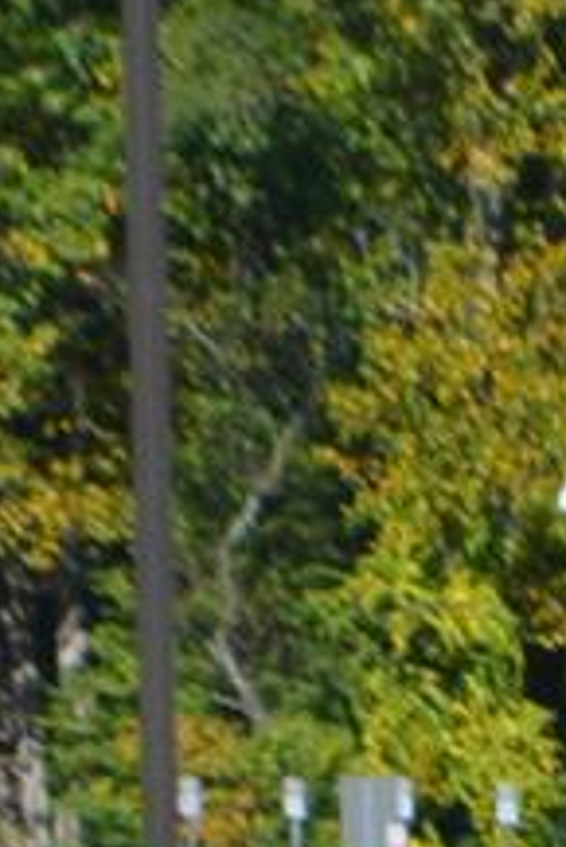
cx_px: 1589
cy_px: 1434
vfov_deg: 3.2
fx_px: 15327
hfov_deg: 2.1
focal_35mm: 651
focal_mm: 46
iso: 100
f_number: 8
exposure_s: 1/250
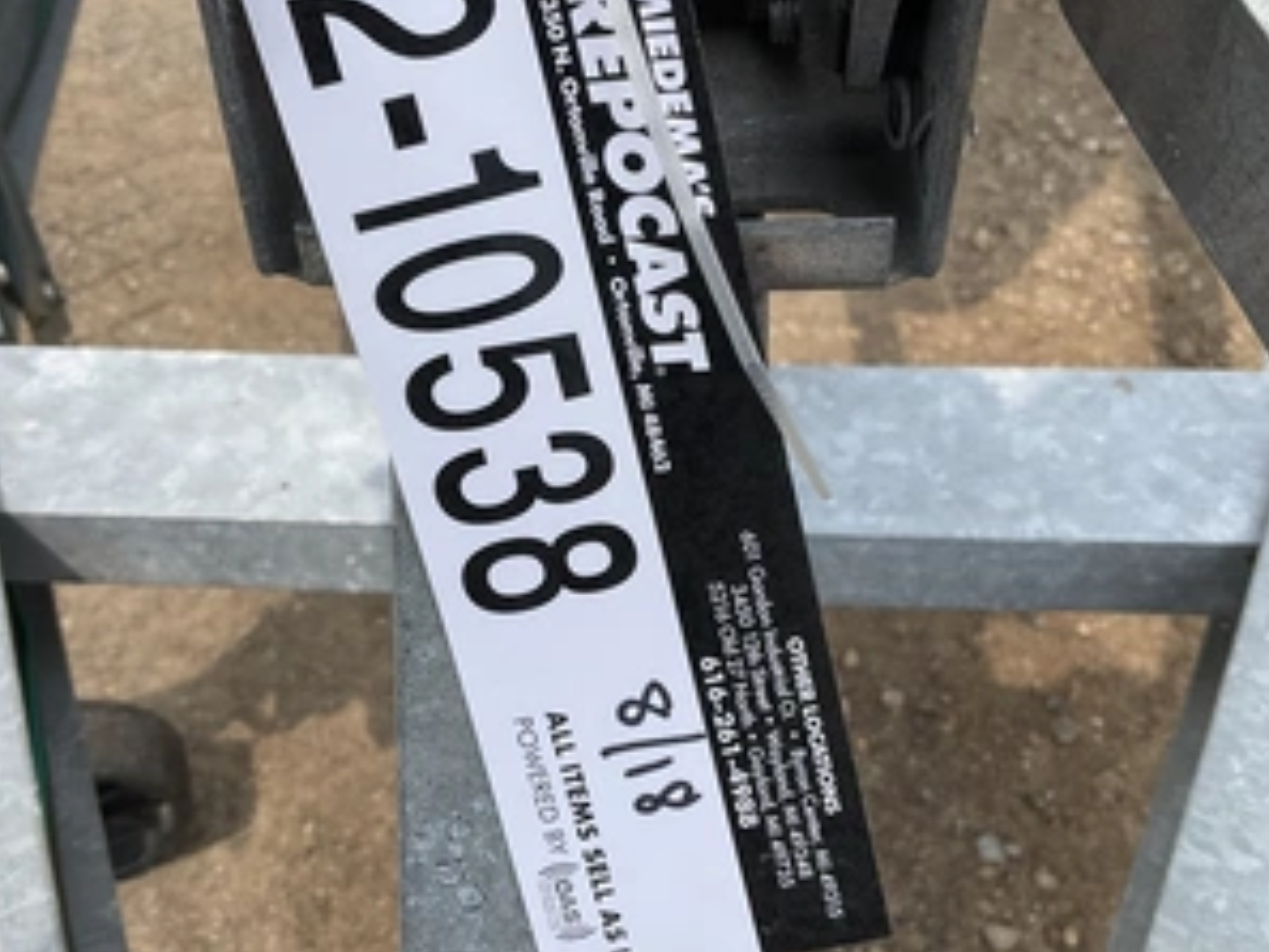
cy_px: 465
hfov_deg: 47.8
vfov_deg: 36.8
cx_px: 568
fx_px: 1430
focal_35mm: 39
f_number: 1.8
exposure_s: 1/1342
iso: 25
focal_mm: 3
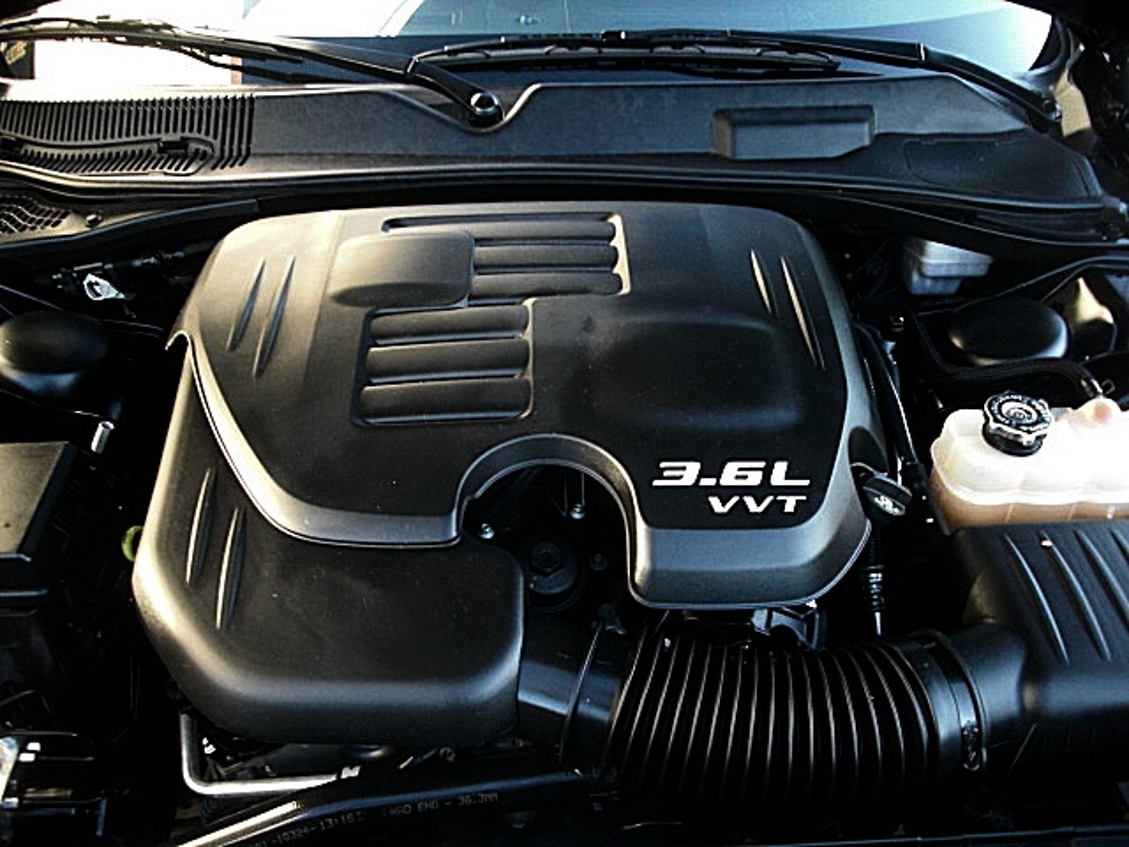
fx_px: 1174
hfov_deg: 51.4
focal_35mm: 36
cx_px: 564
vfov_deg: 39.7
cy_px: 424
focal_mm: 6.3
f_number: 2.8
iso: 400
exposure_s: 1/100
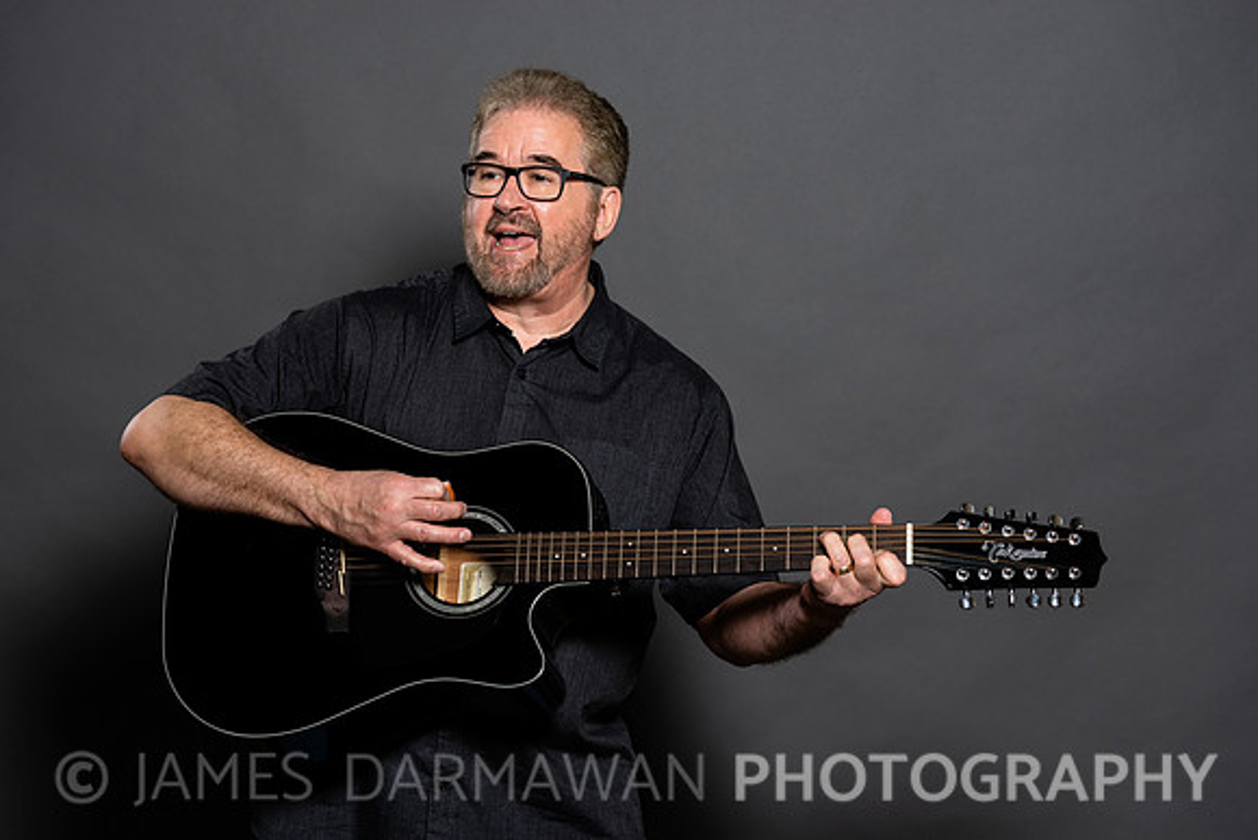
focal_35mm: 103
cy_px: 443
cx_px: 606
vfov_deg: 13.2
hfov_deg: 19.7
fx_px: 3615
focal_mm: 98
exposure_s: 1/250
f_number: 5
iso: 100
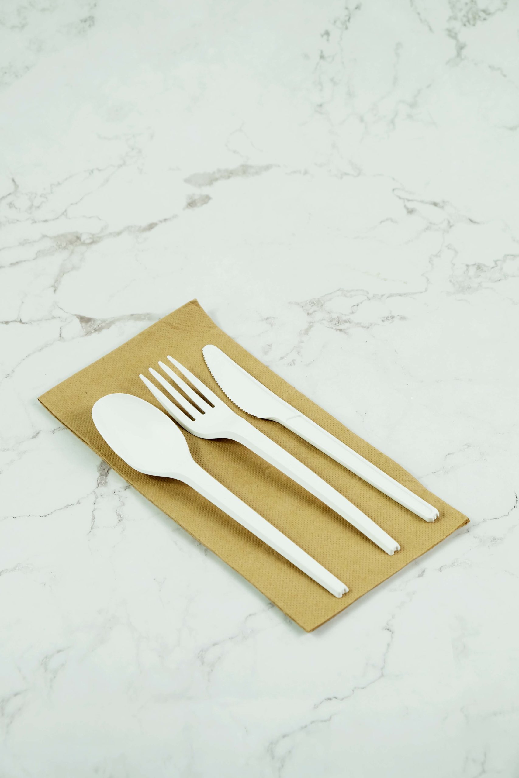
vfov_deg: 27.7
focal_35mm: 73
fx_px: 1578
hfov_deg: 18.7
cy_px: 389
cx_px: 260
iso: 200
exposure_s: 1/50
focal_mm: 48.4
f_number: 7.1
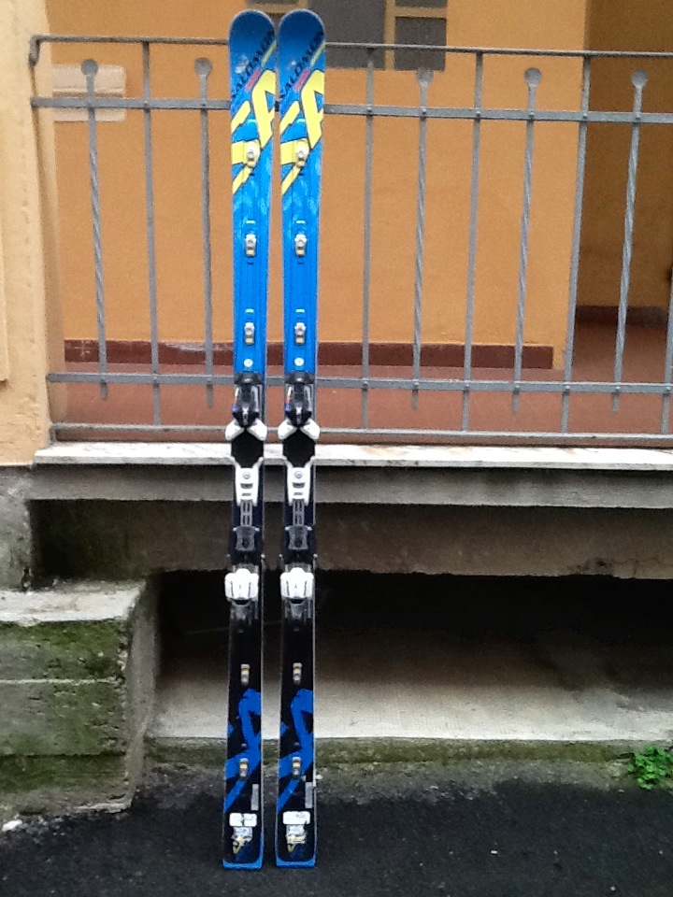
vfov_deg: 42.9
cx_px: 336
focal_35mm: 44
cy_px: 448
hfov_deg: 32.9
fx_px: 1141
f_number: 2.4
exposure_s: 1/30
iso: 160
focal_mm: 2.03
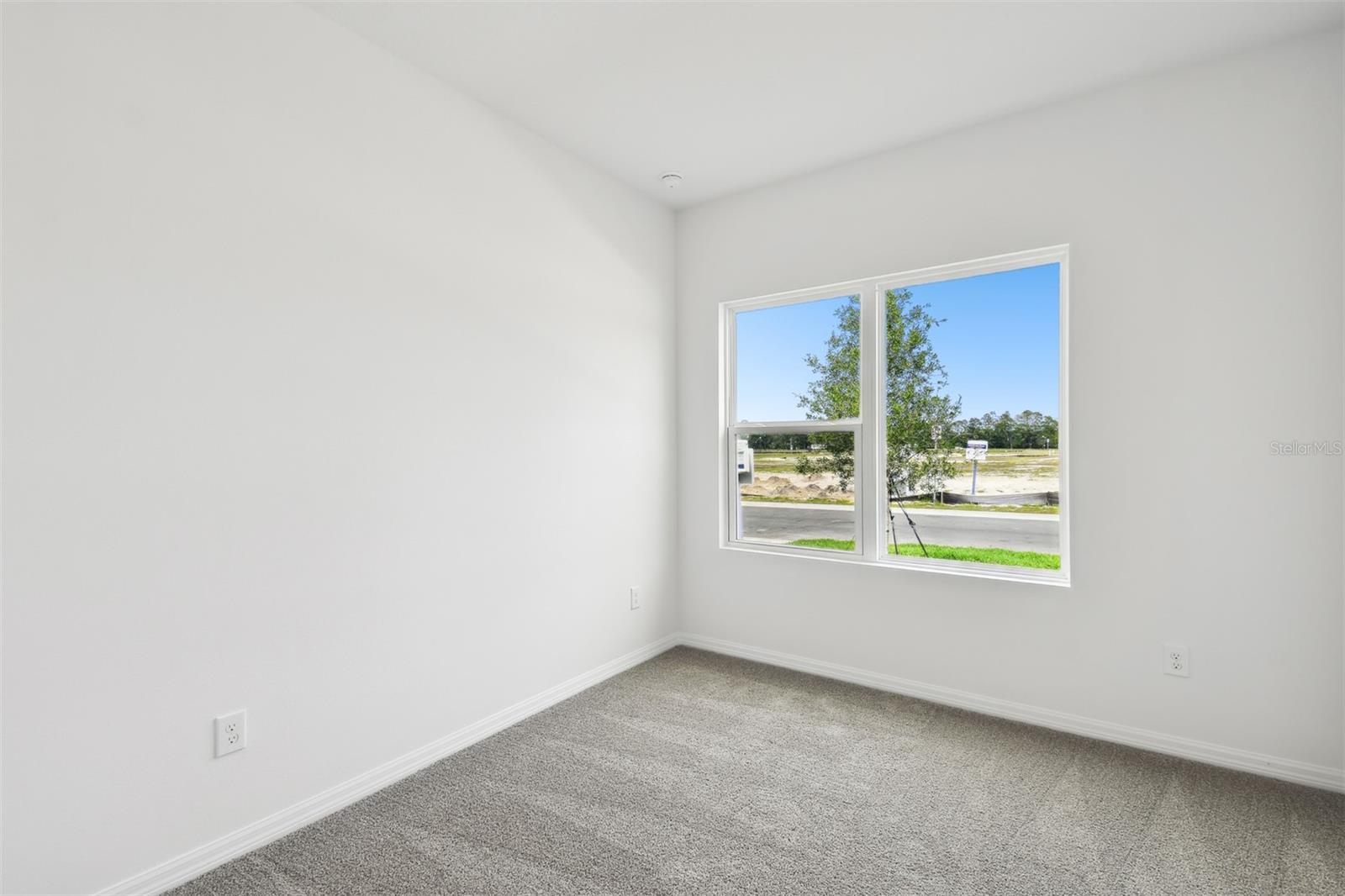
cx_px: 672
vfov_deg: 77.3
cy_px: 448
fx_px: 560
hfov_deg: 100.4
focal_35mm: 15
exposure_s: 1/125
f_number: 7.1
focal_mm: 10
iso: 100
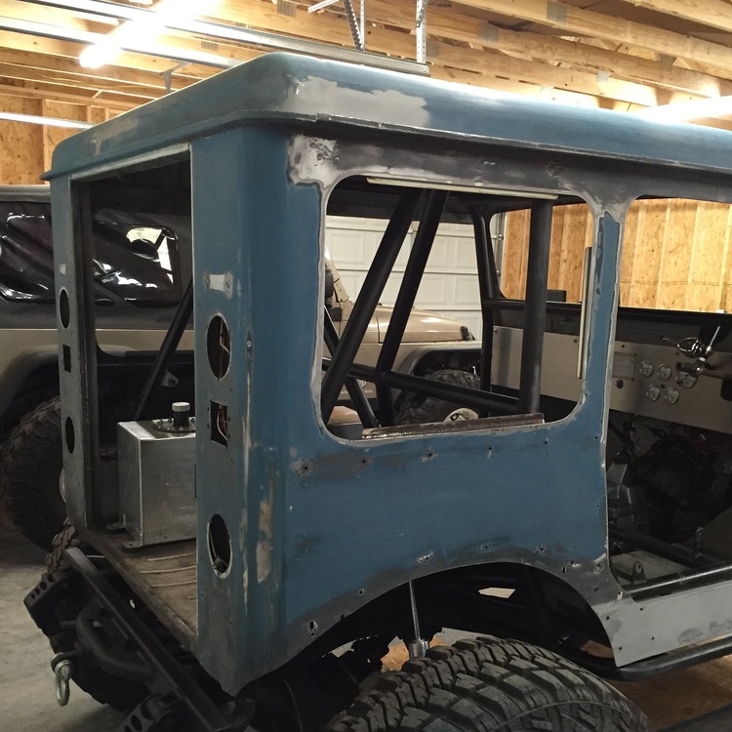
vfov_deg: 47.0
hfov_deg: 47.2
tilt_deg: -11.4
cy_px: 439
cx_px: 374
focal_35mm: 35
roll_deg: -1.4
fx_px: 837
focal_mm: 4.15
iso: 250
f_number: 2.2
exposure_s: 1/30
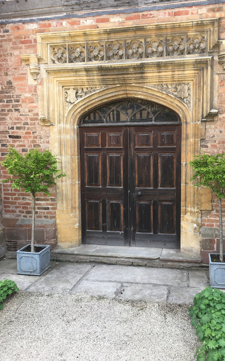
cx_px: 130
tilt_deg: -5.6
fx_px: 304
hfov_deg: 40.5
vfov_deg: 61.2
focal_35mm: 31
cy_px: 180
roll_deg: +0.1
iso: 25
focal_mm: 4.15
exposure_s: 1/153
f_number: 2.2
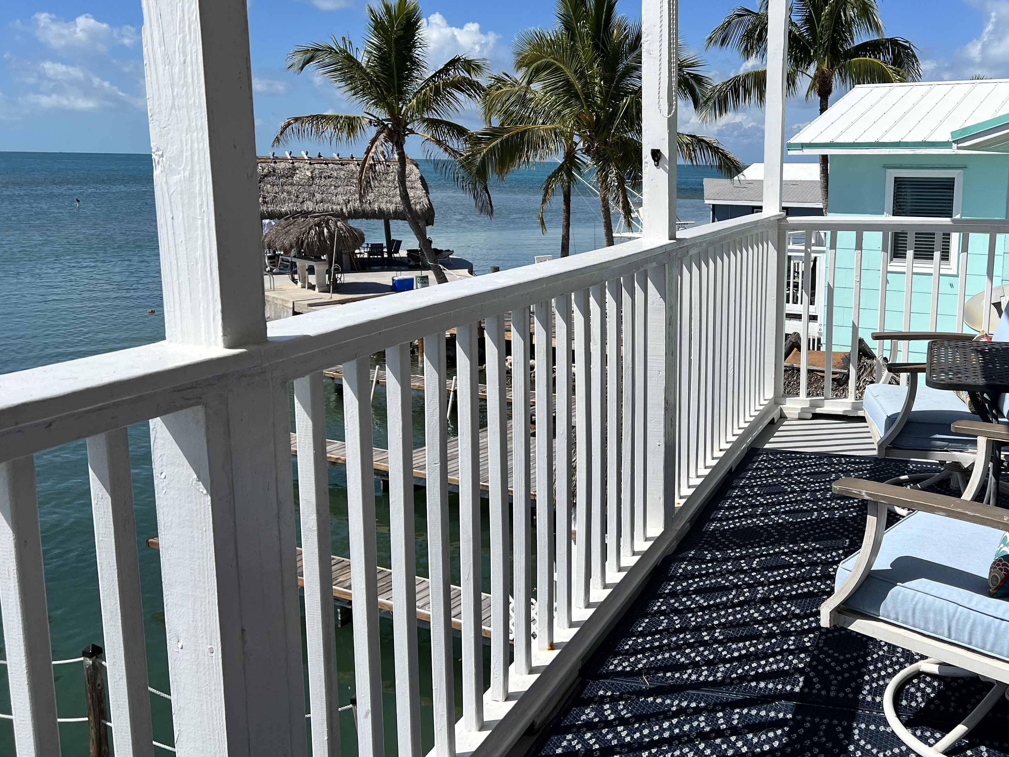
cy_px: 358
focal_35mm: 36
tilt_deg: -9.1
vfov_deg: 39.6
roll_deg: -0.4
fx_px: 1049
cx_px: 694
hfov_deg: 50.2
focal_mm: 5.7
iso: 50
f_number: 1.5
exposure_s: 1/8000
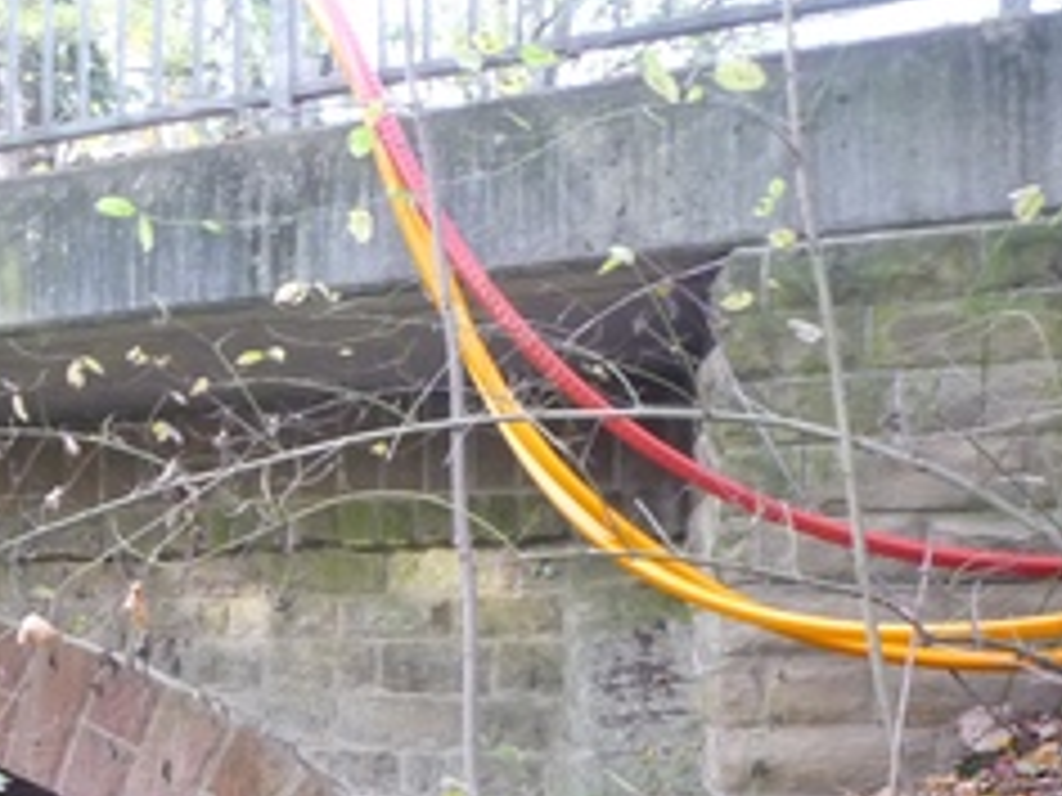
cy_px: 747
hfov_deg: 28.1
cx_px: 9
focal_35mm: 65
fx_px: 1994
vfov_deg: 22.0
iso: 200
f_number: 3.3
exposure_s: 1/30
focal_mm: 5.2
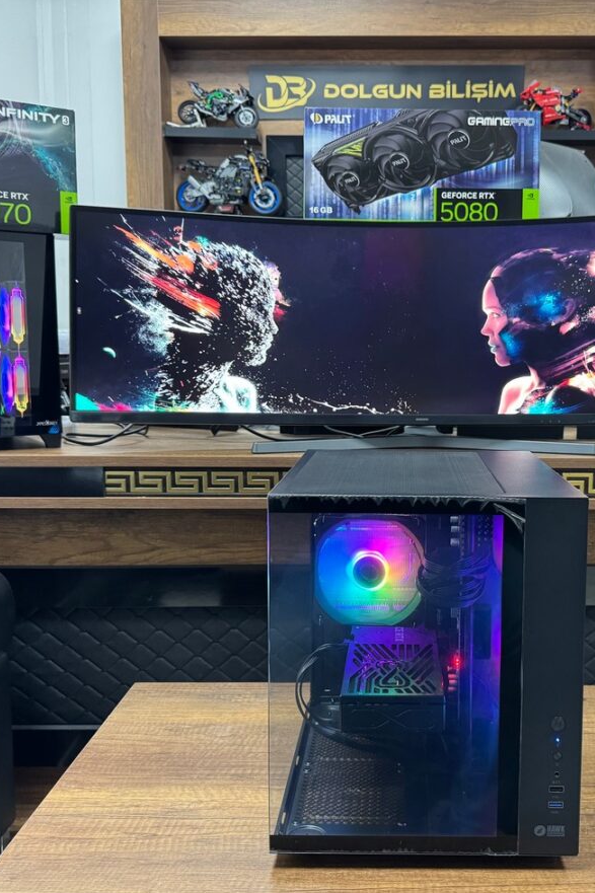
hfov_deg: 38.4
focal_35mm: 34
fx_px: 843
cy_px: 452
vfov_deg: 55.8
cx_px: 400
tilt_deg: -6.4
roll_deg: +0.0
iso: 400
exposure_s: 1/50
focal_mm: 6.76
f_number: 1.78
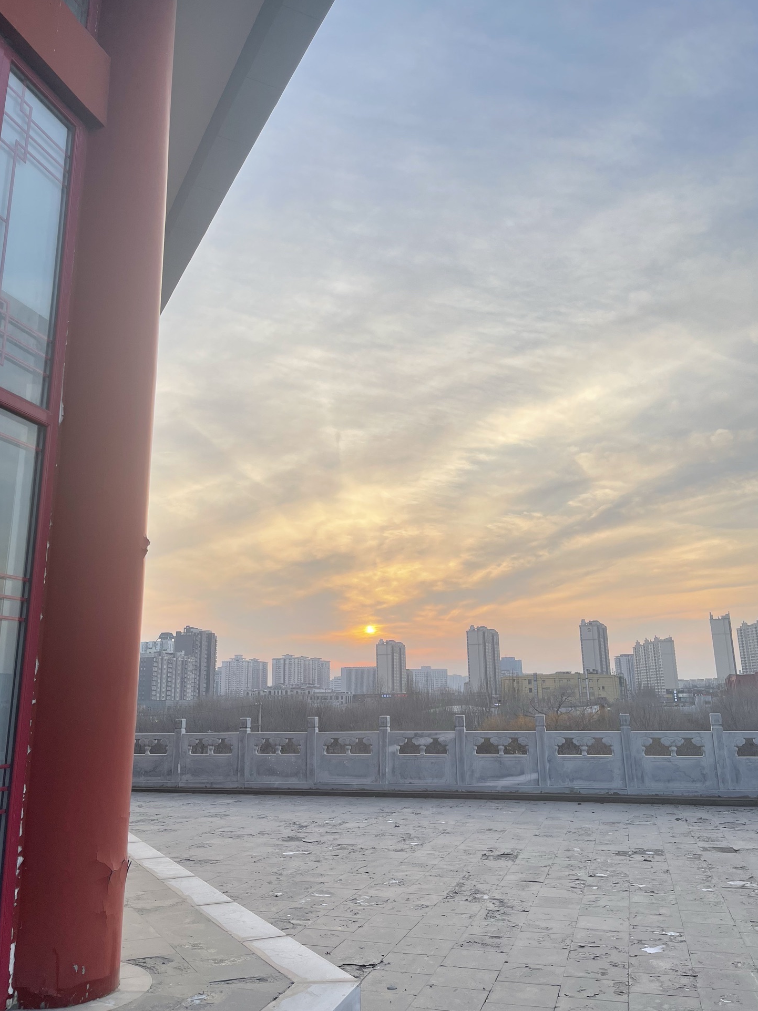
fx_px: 759
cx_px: 376
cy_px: 494
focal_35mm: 26
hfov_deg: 53.1
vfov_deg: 67.3
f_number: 1.6
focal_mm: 5.1
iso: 50
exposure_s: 1/770
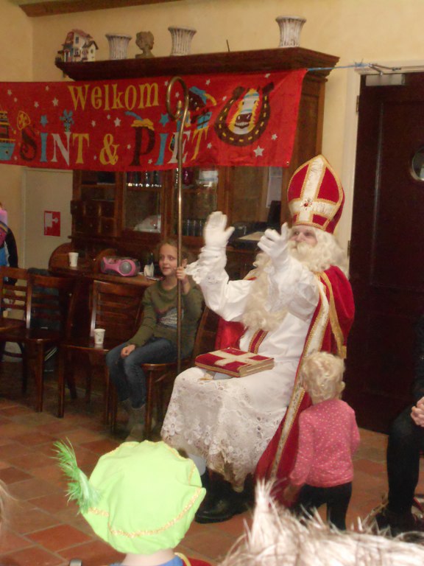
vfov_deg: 34.3
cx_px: 212
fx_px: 915
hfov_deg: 26.1
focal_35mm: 56
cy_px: 283
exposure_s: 1/60
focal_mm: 10
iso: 1250
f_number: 4.9
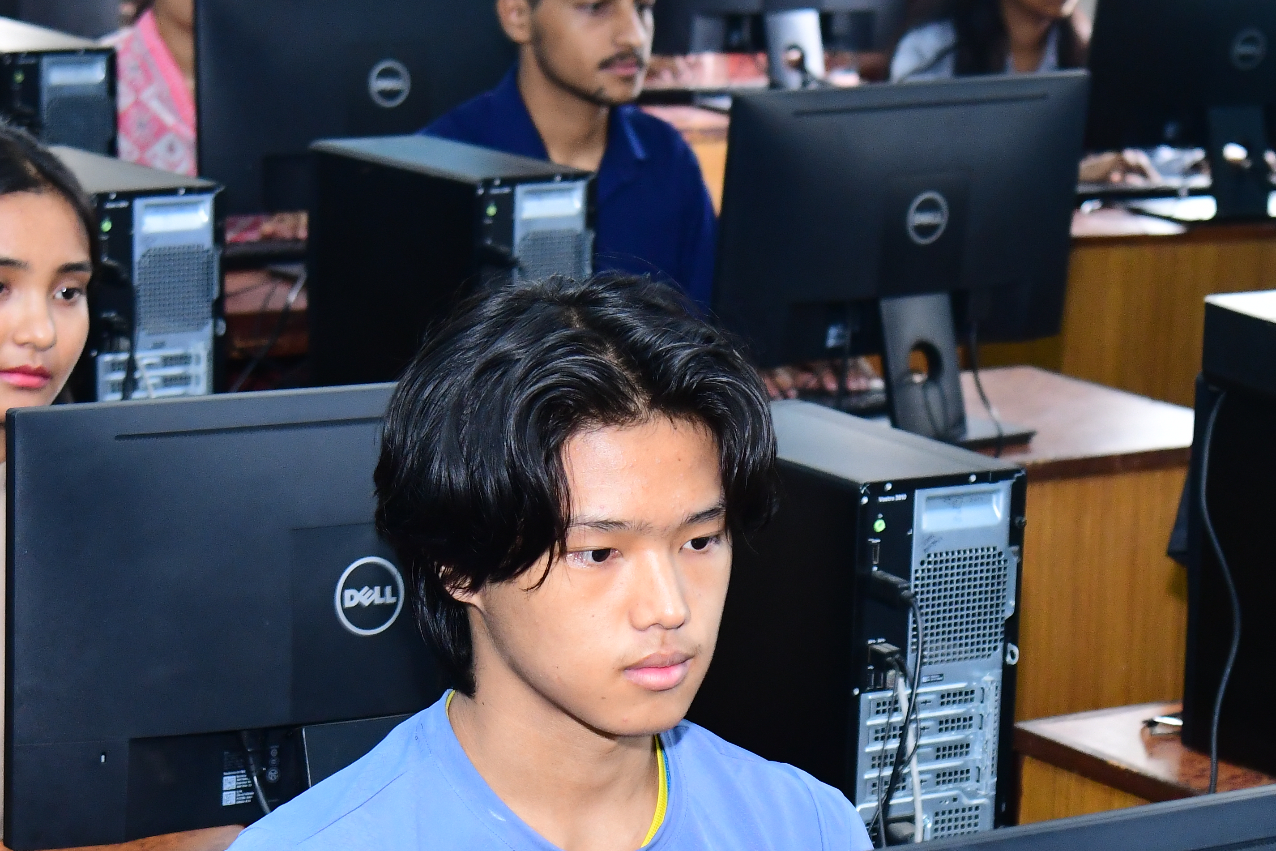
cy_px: 624
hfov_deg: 14.7
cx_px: 904
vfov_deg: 9.9
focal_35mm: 139
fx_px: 4927
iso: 1600
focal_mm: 48
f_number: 4.5
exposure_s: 1/60
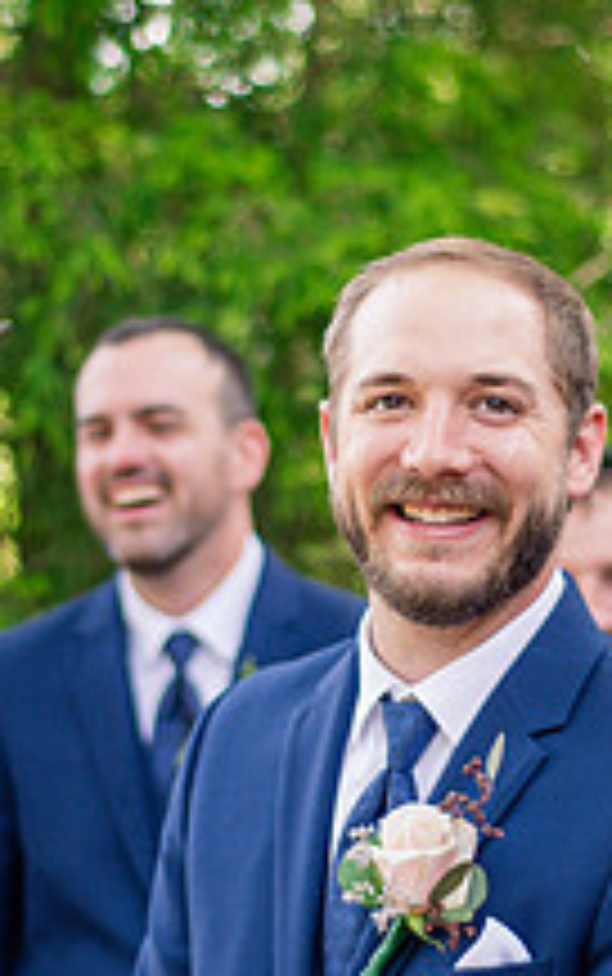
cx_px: 428
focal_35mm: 136
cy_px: 591
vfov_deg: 15.3
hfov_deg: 9.6
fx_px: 3622
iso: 400
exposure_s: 1/1000
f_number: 2
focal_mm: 50
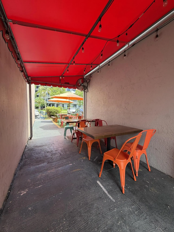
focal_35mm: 14
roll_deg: -1.1
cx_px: 87
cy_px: 116
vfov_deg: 102.1
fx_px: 94
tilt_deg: -4.1
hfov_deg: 85.7
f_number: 2.2
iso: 100
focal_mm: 2.22
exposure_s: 1/121
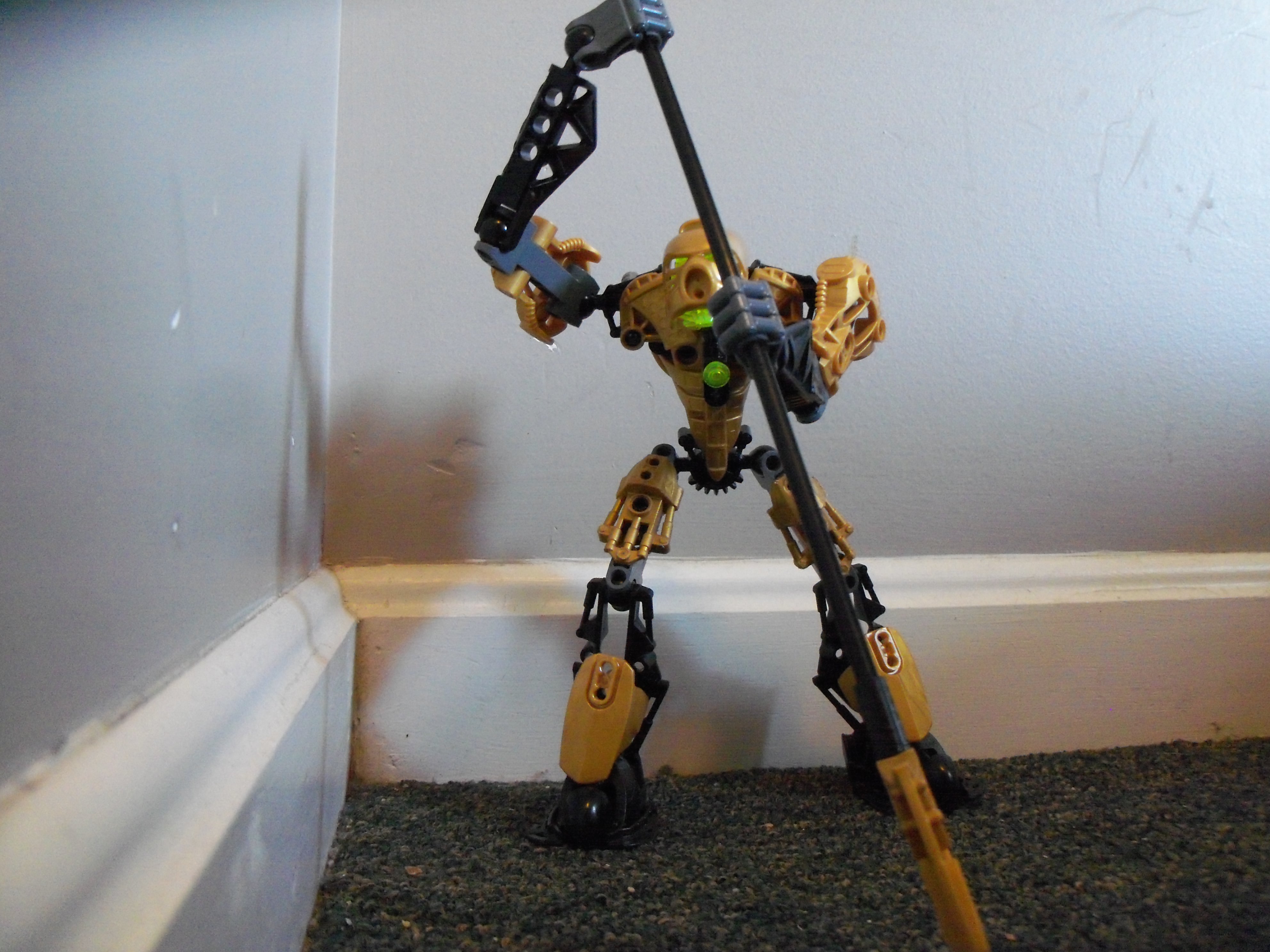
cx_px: 635
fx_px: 1284
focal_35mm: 35
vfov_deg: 40.7
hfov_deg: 52.6
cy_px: 476
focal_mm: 6.3
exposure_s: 1/20
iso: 400
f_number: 3
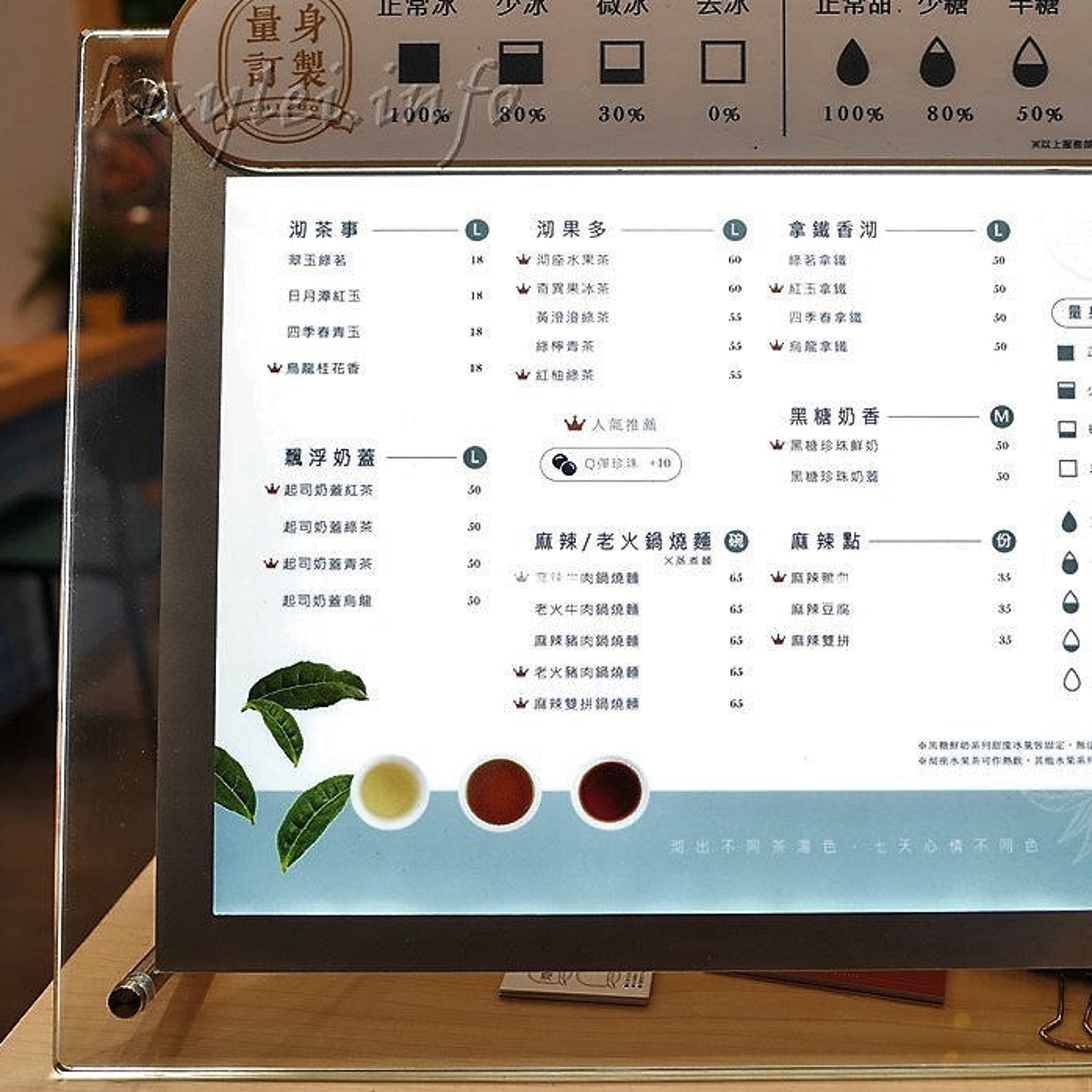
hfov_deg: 43.6
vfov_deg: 43.8
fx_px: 1356
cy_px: 512
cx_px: 673
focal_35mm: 38
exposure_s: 1/200
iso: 200
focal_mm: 15
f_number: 2.2
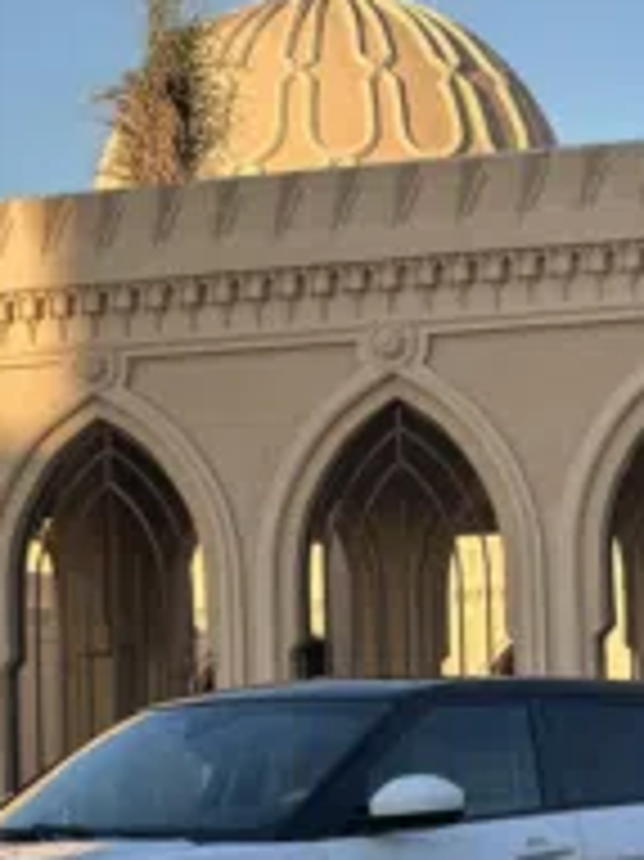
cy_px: 464
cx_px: 284
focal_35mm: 161
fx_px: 3998
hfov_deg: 9.2
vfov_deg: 12.3
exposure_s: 1/266
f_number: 2.8
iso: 25
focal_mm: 9
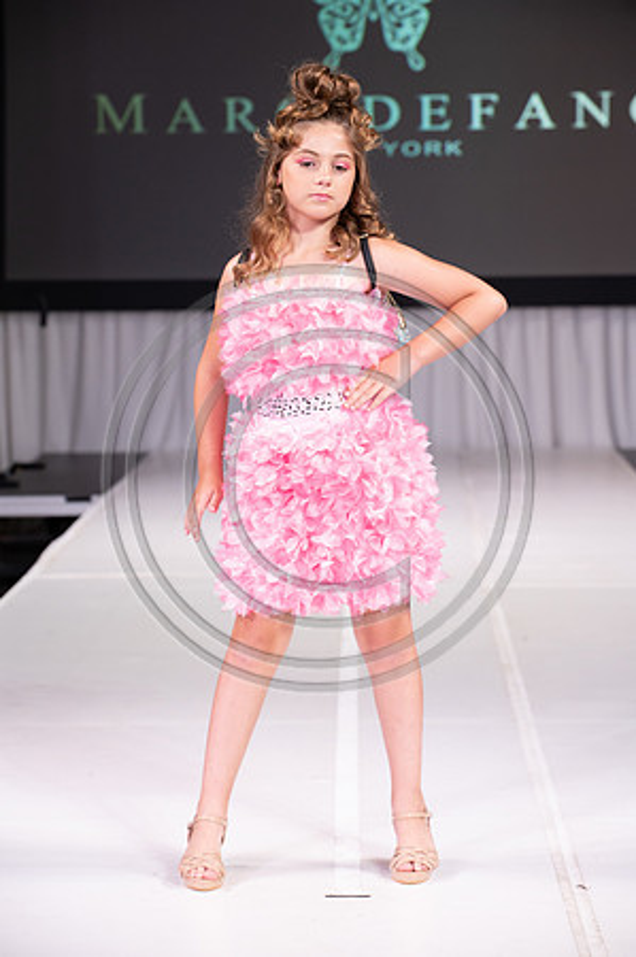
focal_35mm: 112
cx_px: 318
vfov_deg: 18.3
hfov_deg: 12.2
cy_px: 478
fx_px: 2975
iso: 2000
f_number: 5.6
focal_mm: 112
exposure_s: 1/400
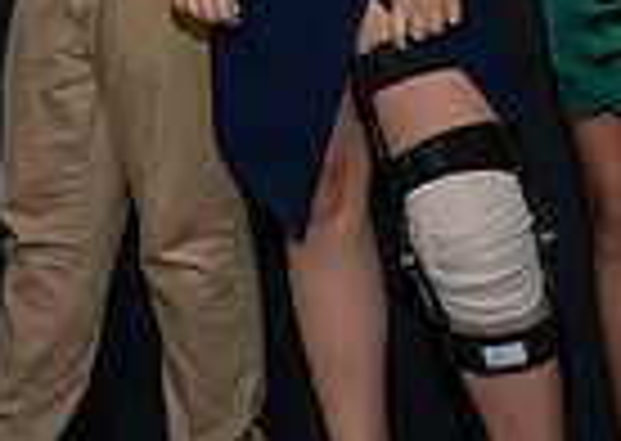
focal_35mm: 133
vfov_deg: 10.4
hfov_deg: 14.9
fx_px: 2341
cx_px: 50
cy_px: -212
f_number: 5.6
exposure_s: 1/250
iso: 400
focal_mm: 17
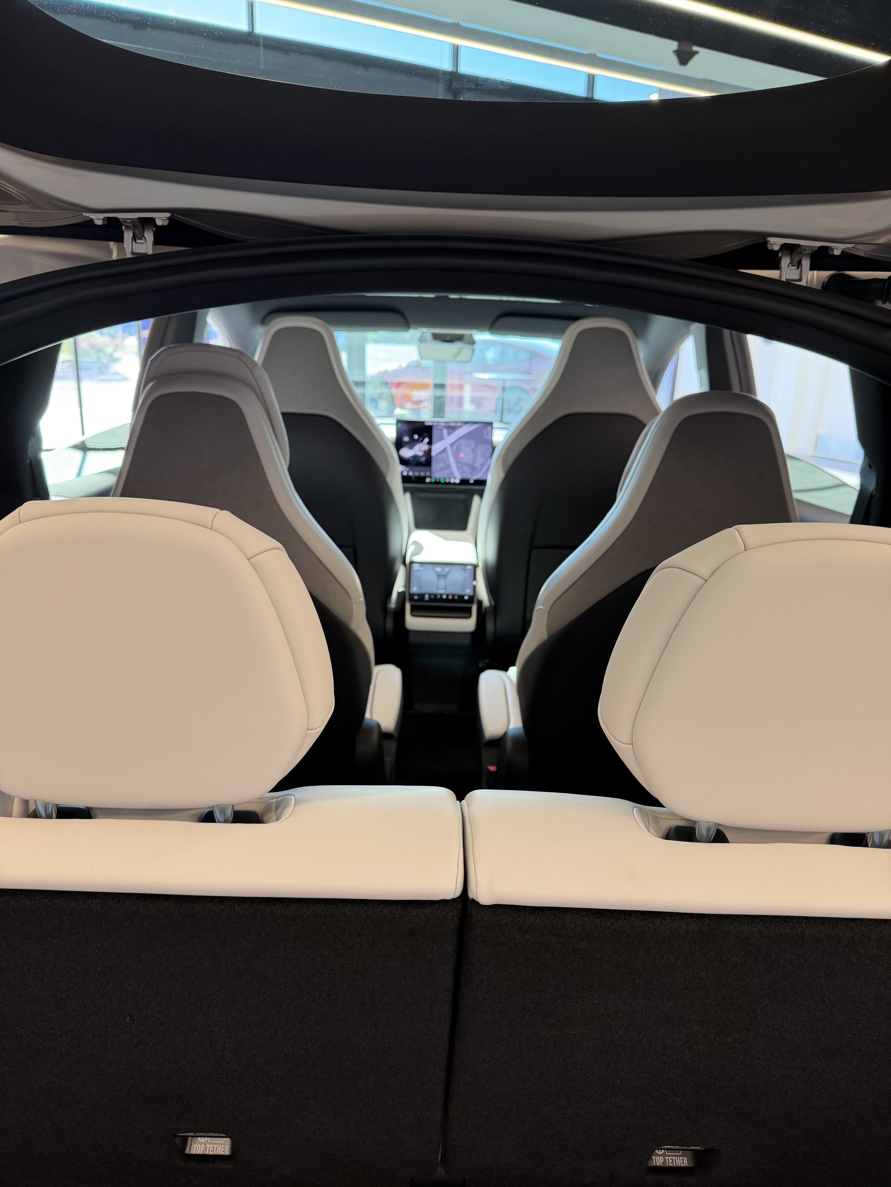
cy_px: 594
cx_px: 446
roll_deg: -1.9
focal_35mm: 24
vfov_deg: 71.6
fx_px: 824
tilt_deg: -17.5
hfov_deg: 56.8
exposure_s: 1/121
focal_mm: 6.76
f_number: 1.78
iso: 160
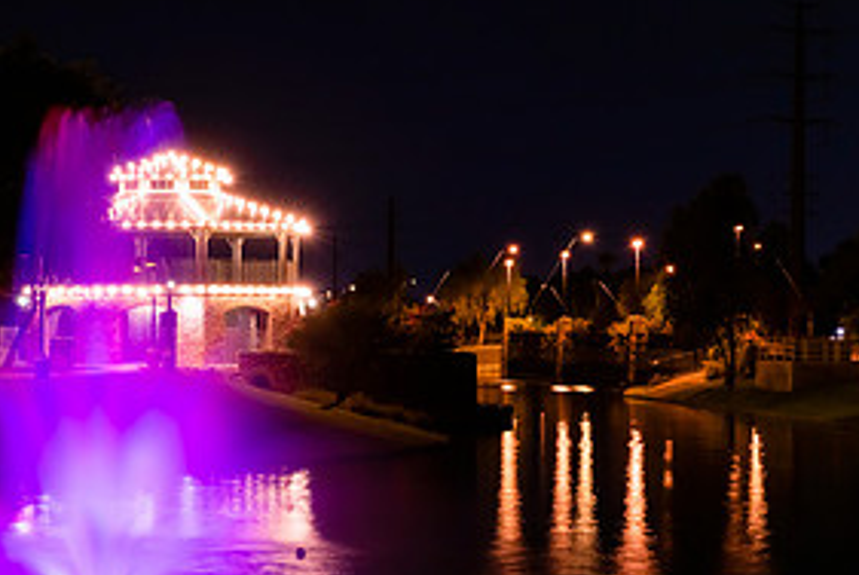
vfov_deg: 9.5
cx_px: 56
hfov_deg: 14.1
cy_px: 375
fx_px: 3439
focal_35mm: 144
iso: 64
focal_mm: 55
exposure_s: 3
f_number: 9
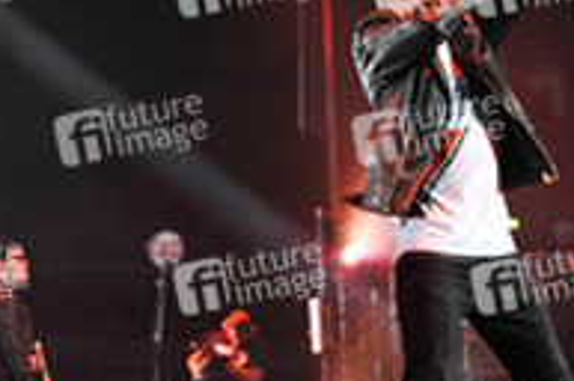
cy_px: 205
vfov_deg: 15.3
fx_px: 1417
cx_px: 468
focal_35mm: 89
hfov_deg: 22.6
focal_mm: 38
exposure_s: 1/160
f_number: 3.2
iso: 800
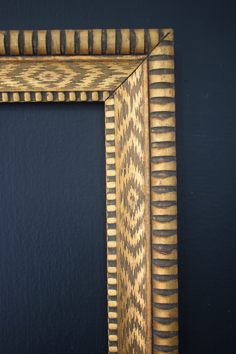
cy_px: 177
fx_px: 472
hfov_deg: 28.1
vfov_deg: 41.1
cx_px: 118
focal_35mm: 48
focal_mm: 32
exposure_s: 1/60
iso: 1250
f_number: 4.5
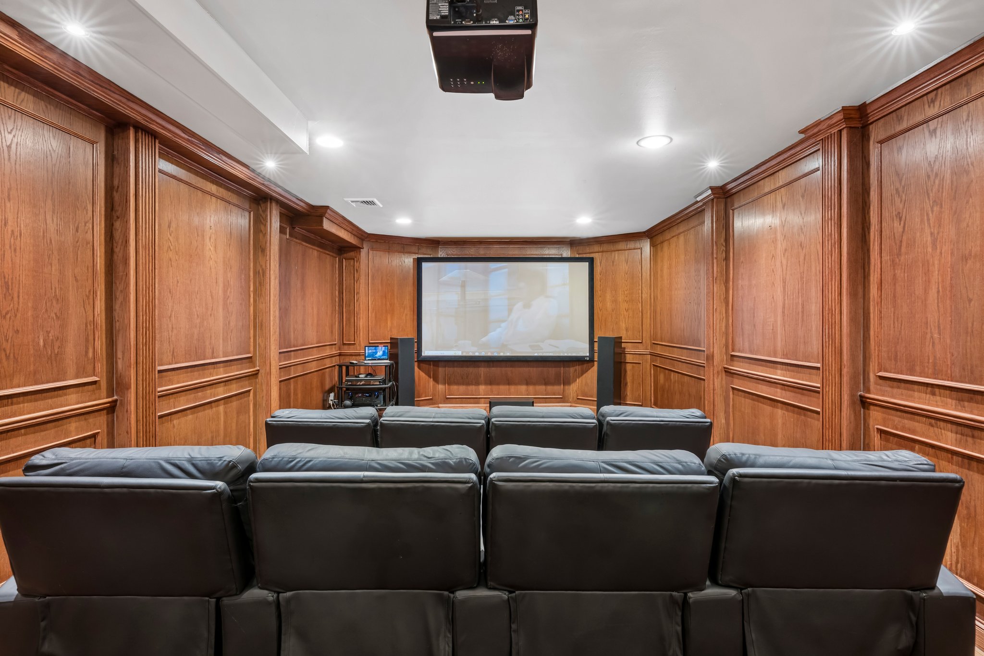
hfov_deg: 93.3
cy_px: 328
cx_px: 492
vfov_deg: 70.4
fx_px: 465
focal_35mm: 17
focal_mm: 17
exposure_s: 1
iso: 400
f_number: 9
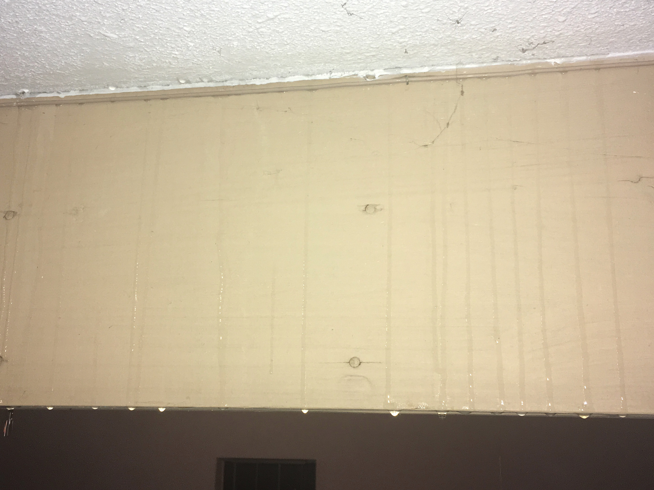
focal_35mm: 40
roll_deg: -1.6
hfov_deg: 46.8
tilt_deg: +15.1
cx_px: 313
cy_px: 234
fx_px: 756
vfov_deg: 36.0
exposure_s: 1/30
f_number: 2.2
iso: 40
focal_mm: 4.15
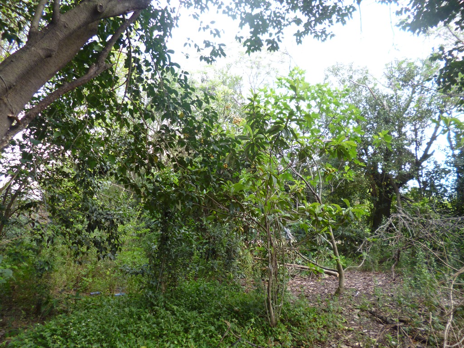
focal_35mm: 24
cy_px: 174
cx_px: 232
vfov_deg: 56.8
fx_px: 322
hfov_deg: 71.6
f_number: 2.5
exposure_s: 1/80
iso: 100
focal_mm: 4.3
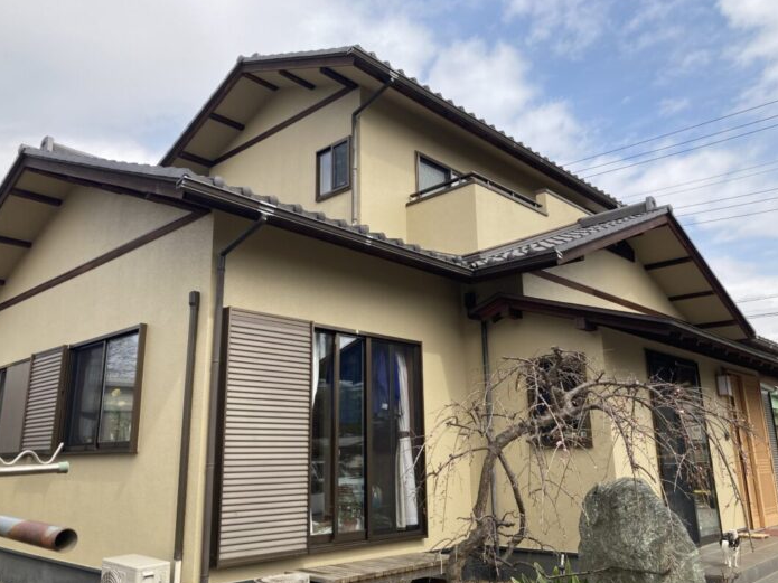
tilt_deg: +16.1
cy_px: 291
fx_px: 652
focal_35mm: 29
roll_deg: -0.5
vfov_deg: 48.2
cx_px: 379
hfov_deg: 61.7
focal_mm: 3.99
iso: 20
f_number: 1.8
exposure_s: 1/1372
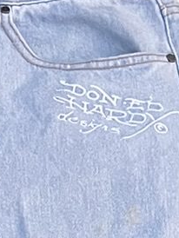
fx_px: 1335
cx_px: -40
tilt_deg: -69.6
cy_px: 613
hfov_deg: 7.6
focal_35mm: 194
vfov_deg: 9.0
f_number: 1.5
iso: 400
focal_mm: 5.7
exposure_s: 1/60
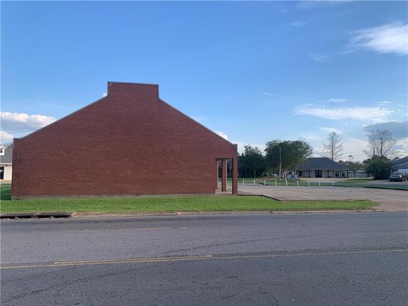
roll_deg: +0.4
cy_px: 153
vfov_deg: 53.1
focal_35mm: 26
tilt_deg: +2.1
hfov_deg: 67.3
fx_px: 306
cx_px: 204
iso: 25
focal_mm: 4.25
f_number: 1.8
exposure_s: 1/1124
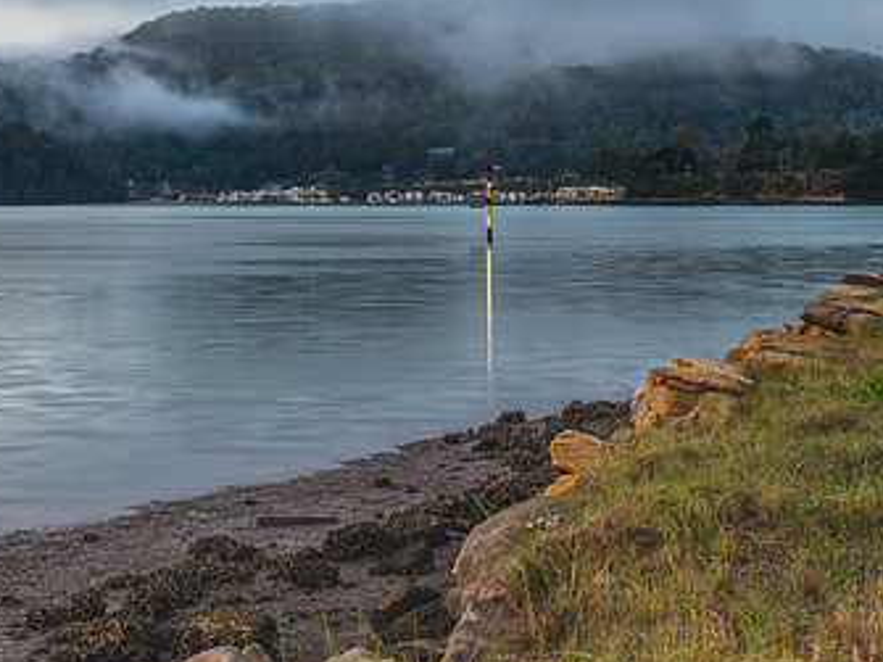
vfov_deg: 16.0
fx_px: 2346
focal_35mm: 92
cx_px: 219
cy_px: 194
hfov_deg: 21.1
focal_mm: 55
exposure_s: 1.6
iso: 160
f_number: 8
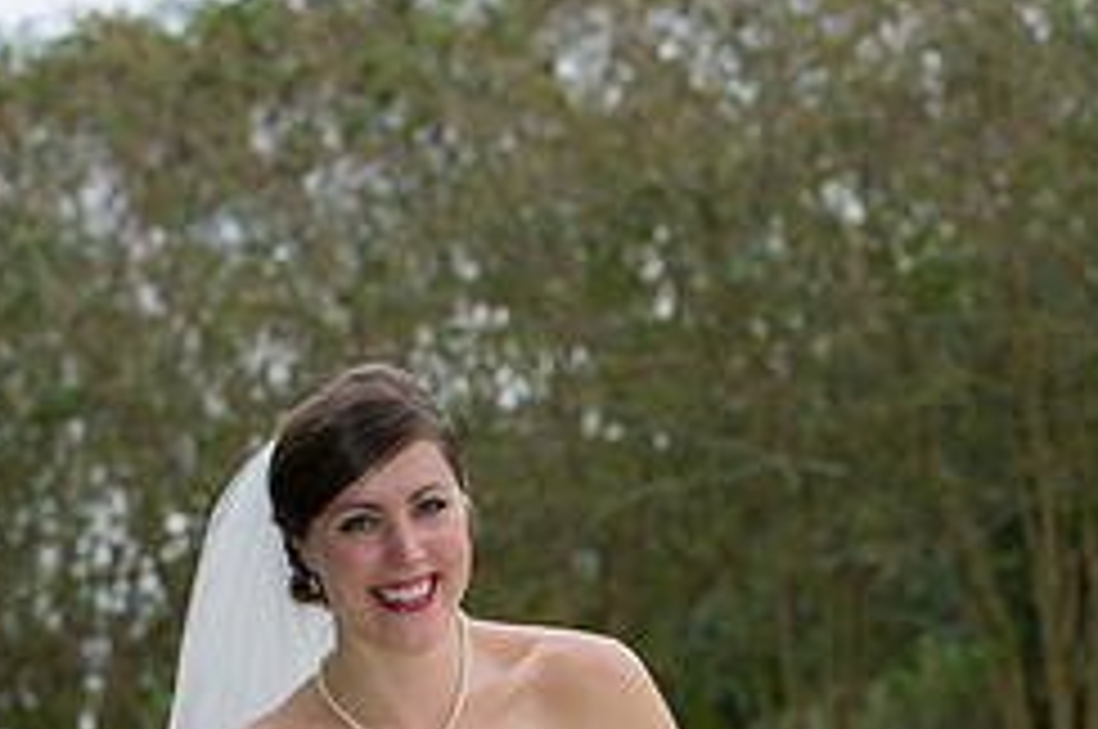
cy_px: 842
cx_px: 950
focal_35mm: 226
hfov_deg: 9.1
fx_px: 6884
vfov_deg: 6.0
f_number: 4.5
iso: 400
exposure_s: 1/250
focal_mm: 95
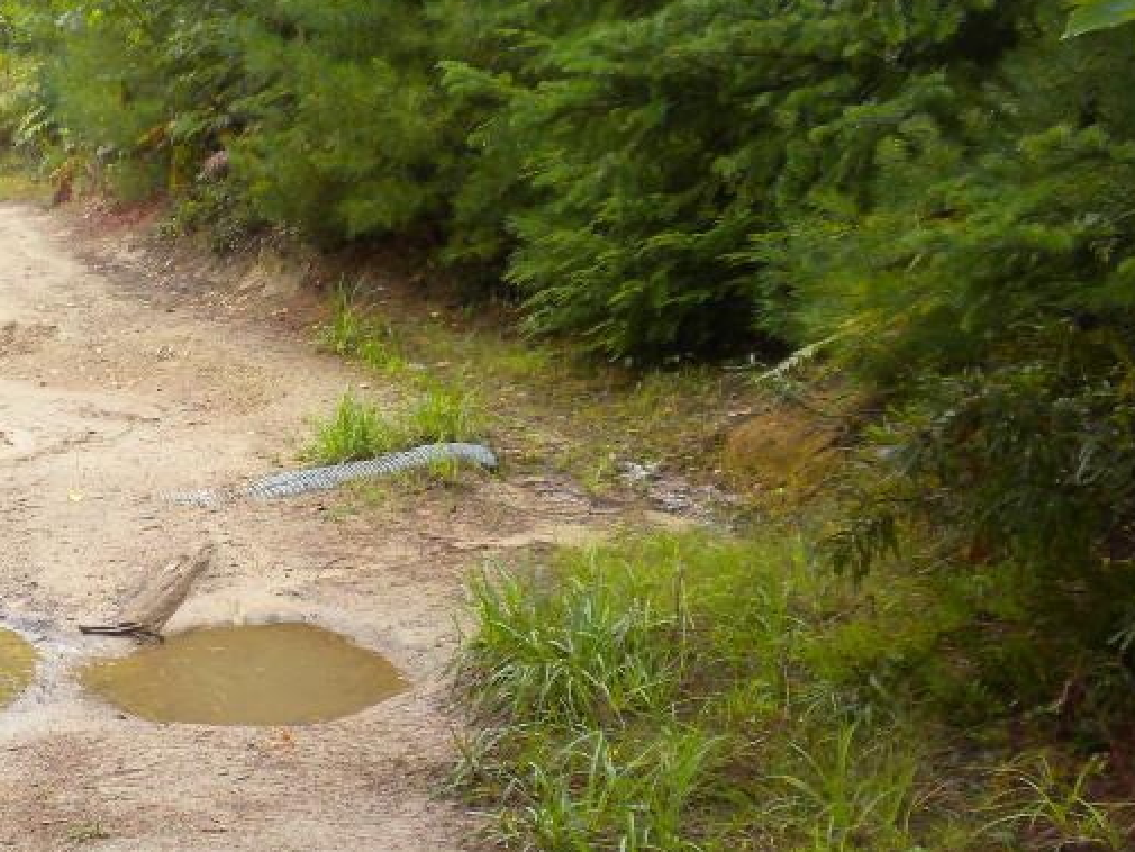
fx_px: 2460
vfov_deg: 19.6
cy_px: 524
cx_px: 139
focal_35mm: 75
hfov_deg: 25.3
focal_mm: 6.6
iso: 64
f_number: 3.5
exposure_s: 1/65.1
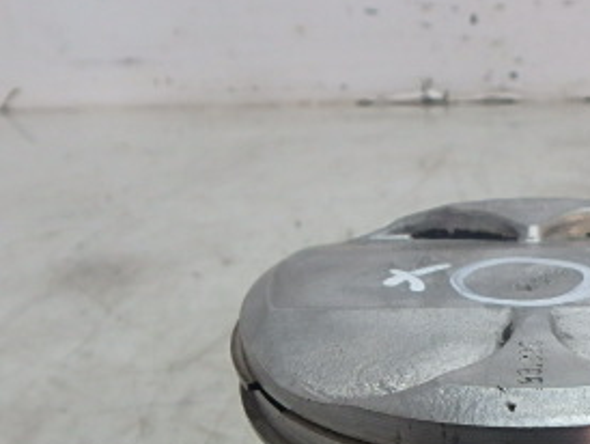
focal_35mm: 49
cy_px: 491
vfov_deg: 27.2
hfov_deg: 36.8
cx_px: 515
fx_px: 836
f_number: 3.5
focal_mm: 3.7
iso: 200
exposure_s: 1/40
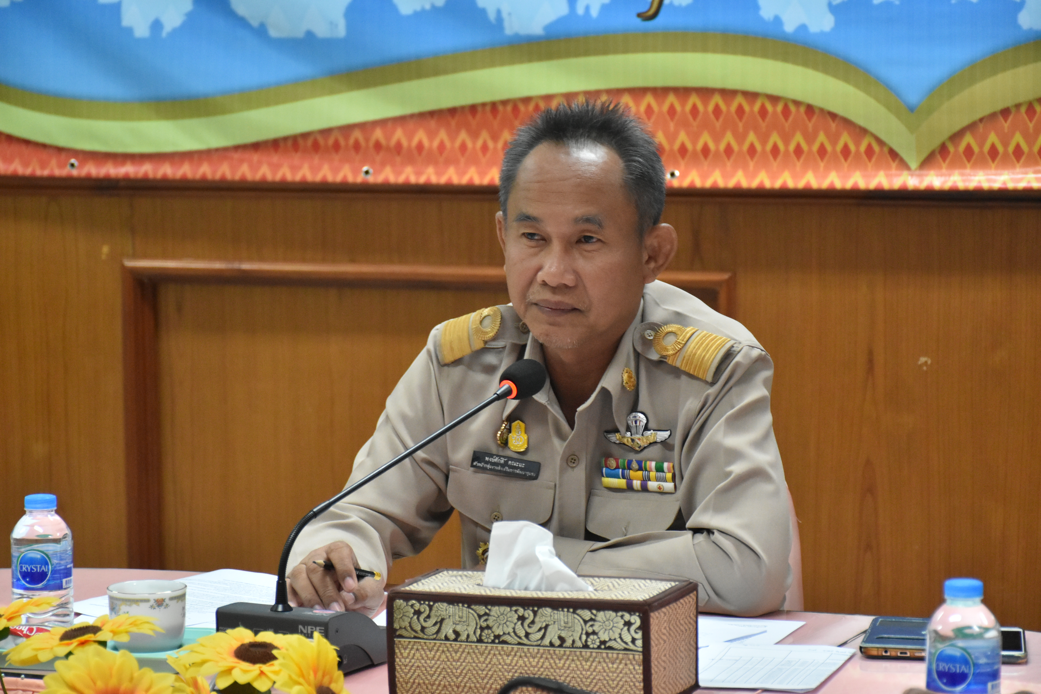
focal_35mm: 112
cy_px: 347
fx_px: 3253
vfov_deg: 12.2
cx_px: 520
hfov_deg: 18.2
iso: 2500
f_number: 5
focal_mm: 75
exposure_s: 1/160
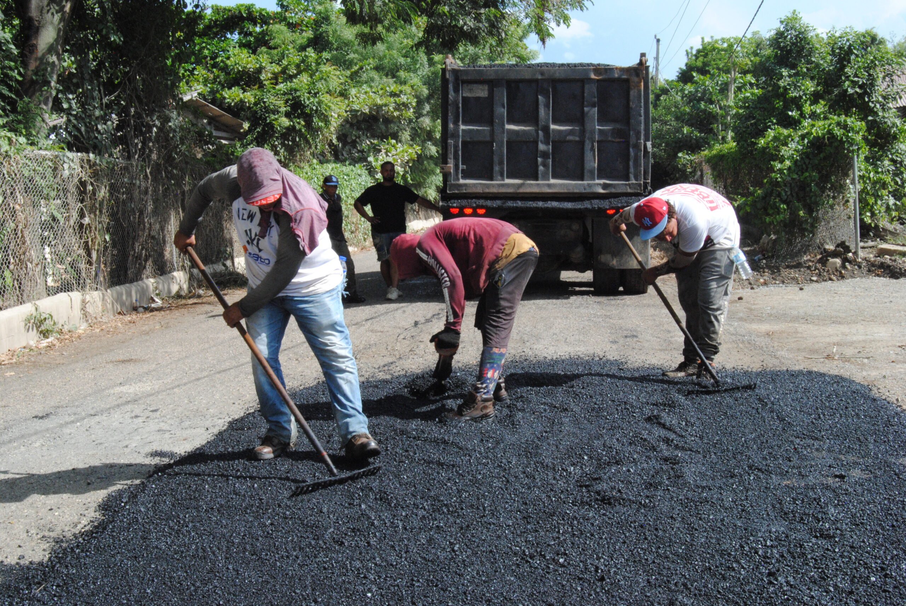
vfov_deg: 29.9
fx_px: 1134
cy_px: 303
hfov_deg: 43.6
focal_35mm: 45
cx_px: 453
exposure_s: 1/125
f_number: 22
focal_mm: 30
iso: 800
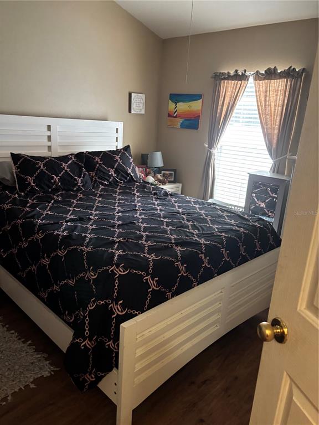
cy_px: 212
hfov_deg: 53.1
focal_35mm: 26
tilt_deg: -13.6
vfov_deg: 67.3
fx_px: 319
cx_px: 160
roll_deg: -6.0
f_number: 1.6
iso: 500
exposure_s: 1/30
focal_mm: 5.96
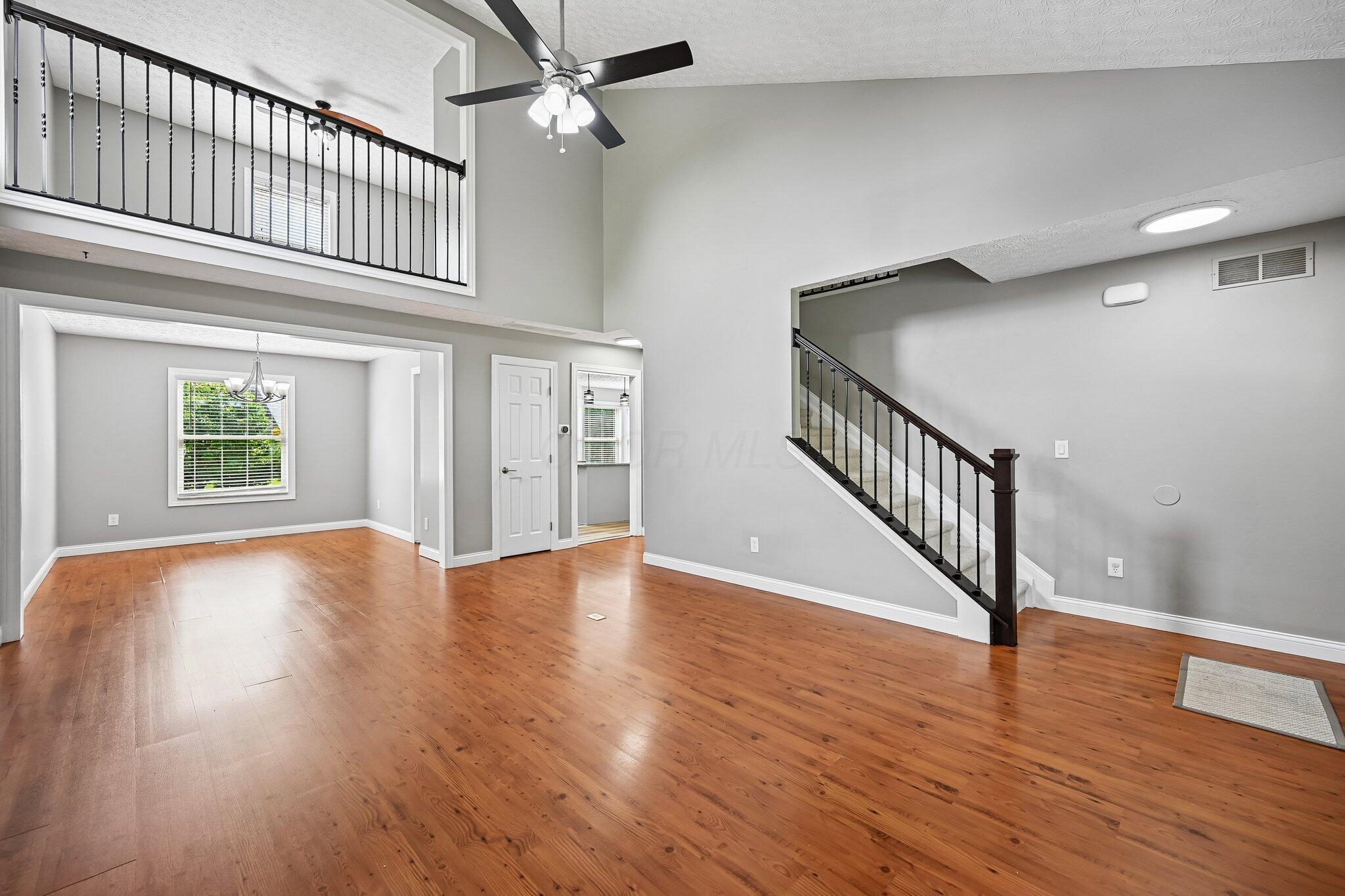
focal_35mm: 14
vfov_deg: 81.2
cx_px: 672
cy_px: 448
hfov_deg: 104.3
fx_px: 523
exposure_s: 1/90
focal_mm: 14
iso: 400
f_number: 4
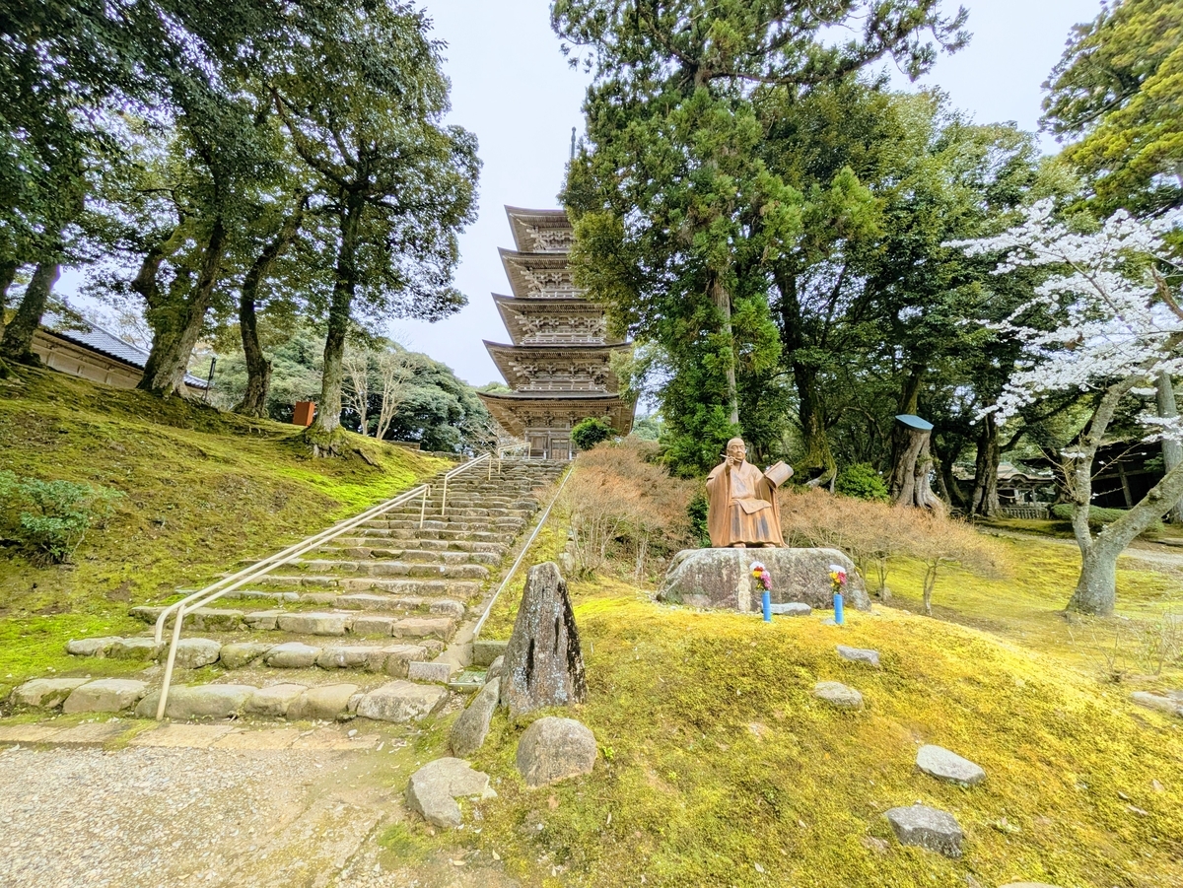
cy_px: 444
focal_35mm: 14
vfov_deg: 85.7
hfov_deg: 102.0
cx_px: 592
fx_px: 479
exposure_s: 1/764
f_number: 2.2
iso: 48
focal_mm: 1.83
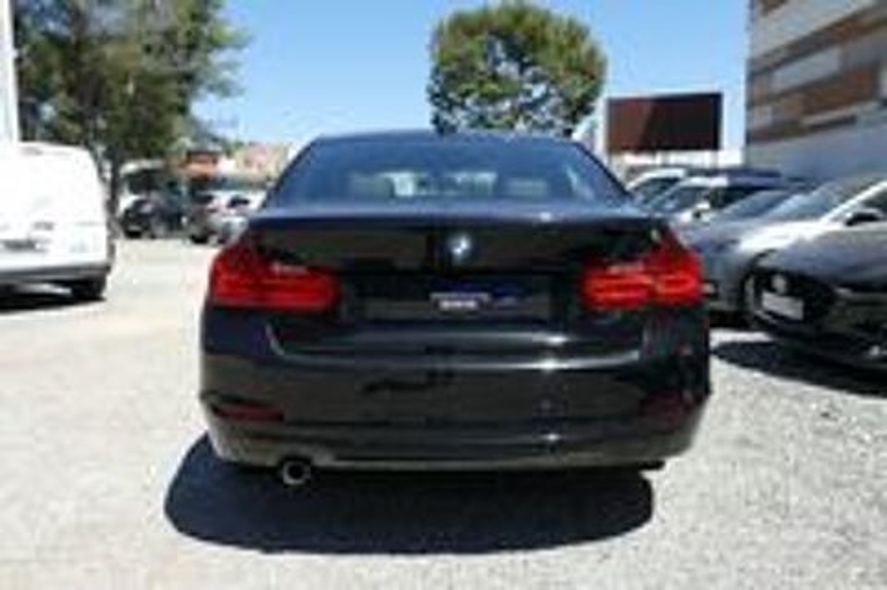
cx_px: 444
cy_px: 295
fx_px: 738
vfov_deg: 43.5
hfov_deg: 62.0
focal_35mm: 30
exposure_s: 1/1000
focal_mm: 10.85
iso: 125
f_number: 3
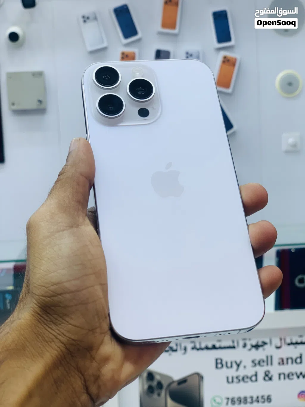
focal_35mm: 52
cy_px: 204
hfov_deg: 28.0
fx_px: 611
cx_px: 152
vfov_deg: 36.8
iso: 20
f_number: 2.4
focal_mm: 6
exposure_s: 1/100
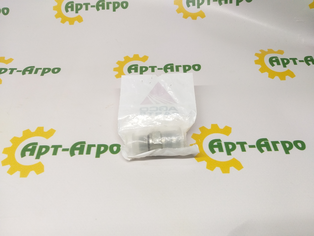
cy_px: 118
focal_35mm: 26
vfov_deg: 53.1
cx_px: 157
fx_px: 236
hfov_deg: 67.3
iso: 80
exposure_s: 1/50
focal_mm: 3.93
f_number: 1.7
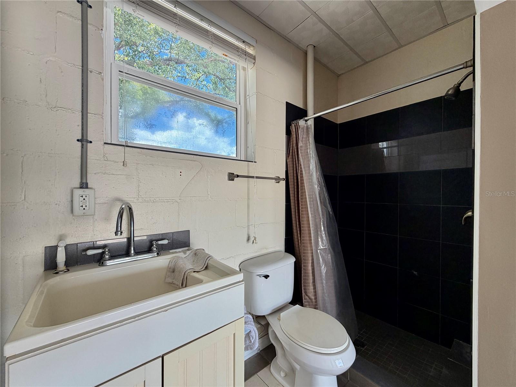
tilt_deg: -0.4
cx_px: 258
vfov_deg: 85.7
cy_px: 194
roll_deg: -0.2
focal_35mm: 14
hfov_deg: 102.1
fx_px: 209
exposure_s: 1/121
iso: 80
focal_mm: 2.22
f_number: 2.2
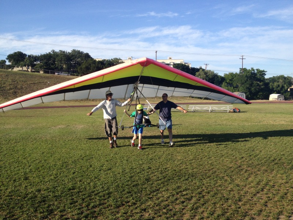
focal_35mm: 35
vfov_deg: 40.7
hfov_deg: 52.6
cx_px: 146
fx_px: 296
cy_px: 110
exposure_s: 1/1200
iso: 50
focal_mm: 4.28
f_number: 2.4
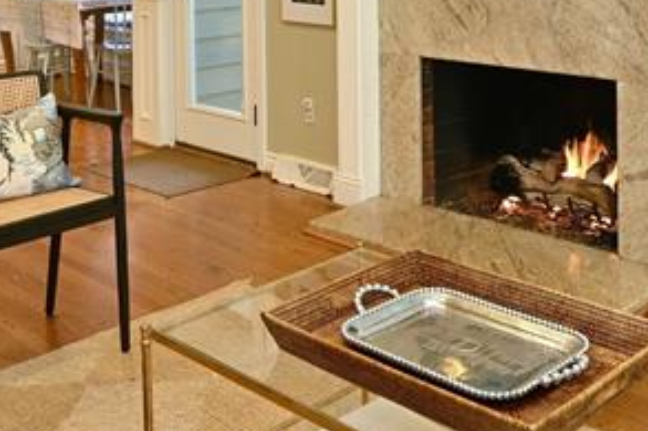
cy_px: -22
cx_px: 383
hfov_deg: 40.2
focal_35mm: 49
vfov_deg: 25.8
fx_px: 881
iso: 250
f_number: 11
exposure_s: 1/8
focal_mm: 14
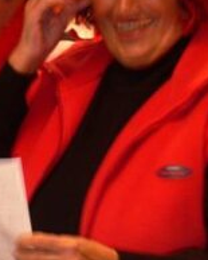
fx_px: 1505
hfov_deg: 7.9
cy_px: 104
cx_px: 51
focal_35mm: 196
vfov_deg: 9.8
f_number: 4.9
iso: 100
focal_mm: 16.1
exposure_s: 1/8
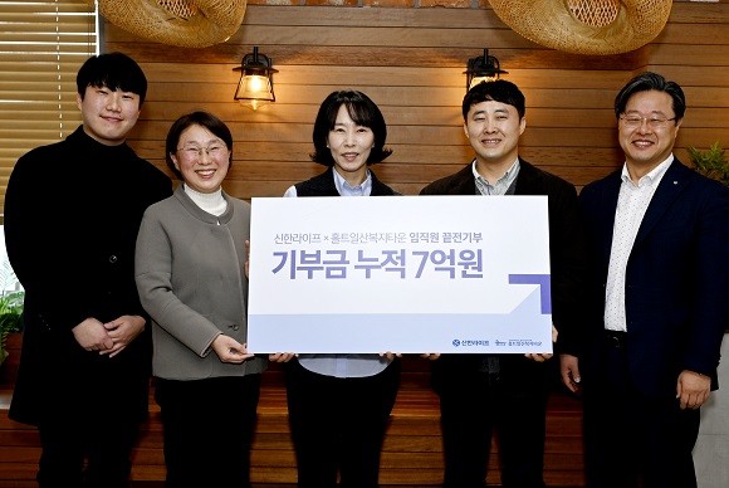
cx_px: 364
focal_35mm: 42
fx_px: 851
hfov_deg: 46.4
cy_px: 244
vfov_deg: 32.0
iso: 400
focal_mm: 42
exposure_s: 1/100
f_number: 6.3
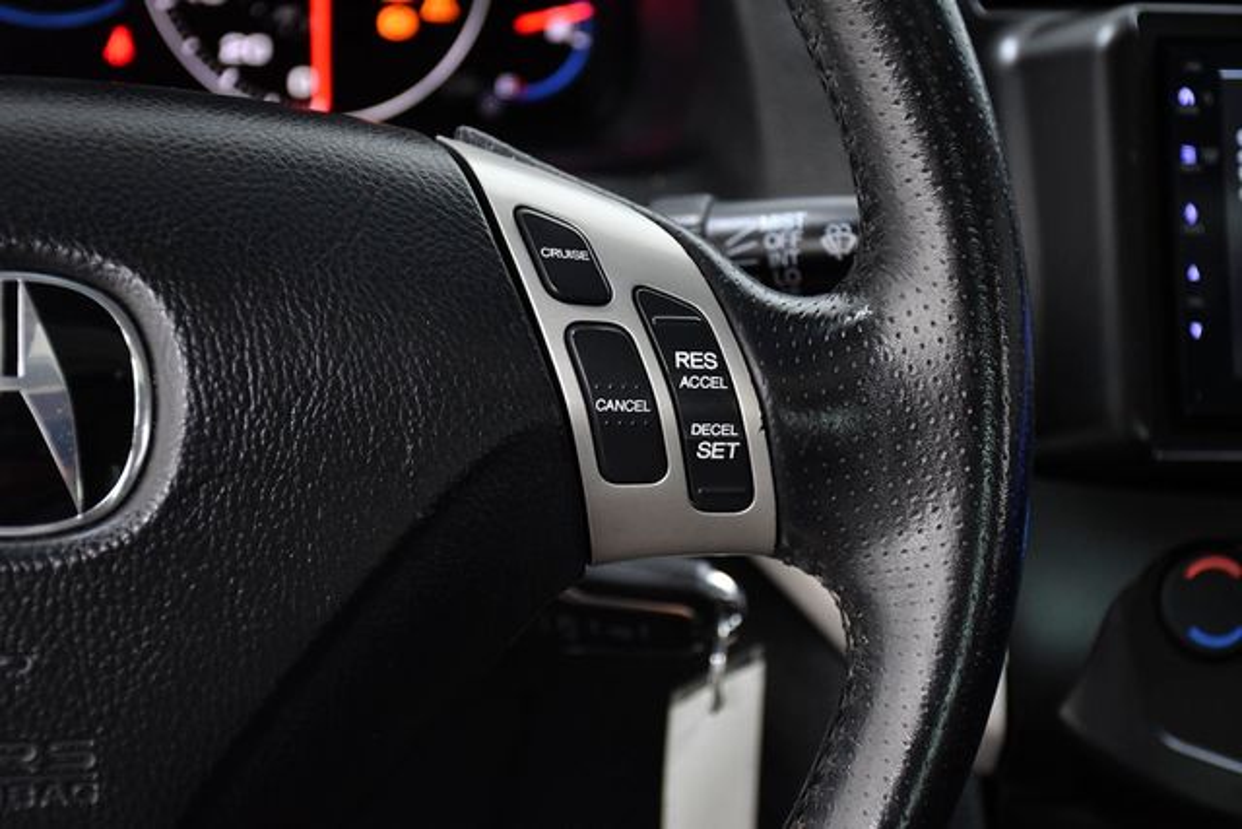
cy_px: 414
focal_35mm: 72
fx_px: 2484
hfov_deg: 28.1
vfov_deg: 18.9
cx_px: 621
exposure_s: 1/160
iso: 2500
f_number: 4.5
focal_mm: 48
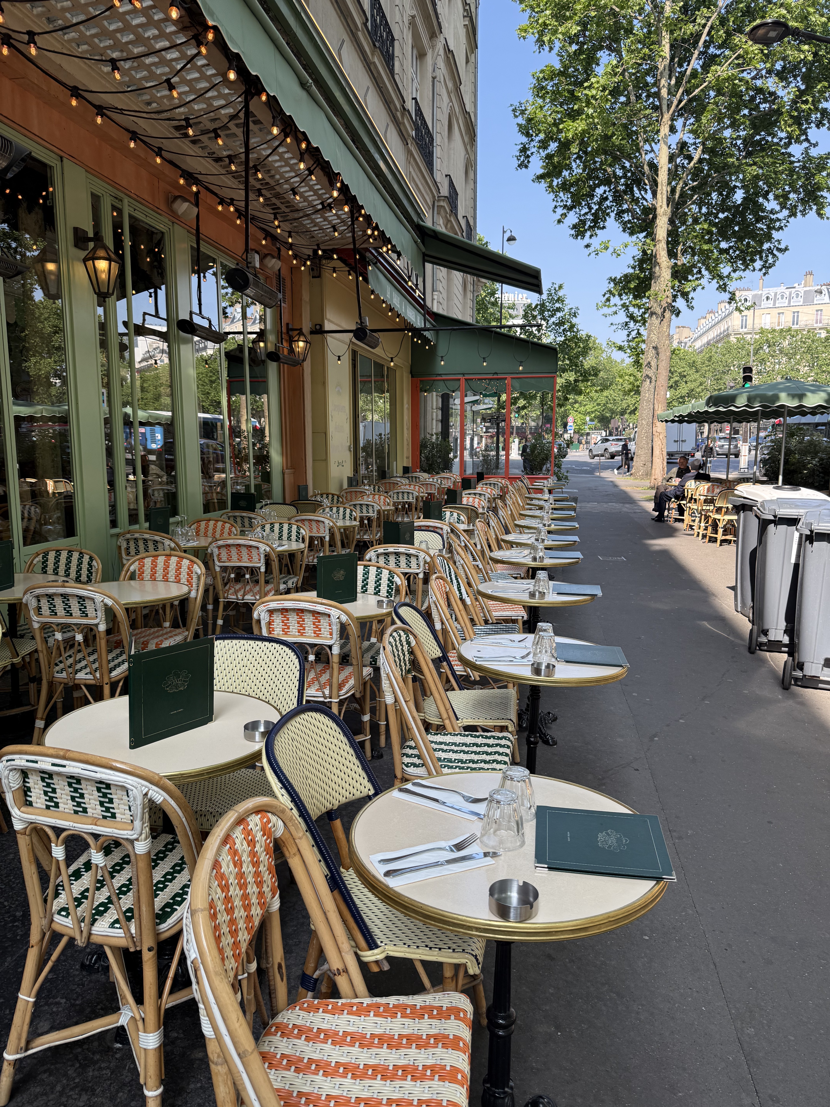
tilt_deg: -7.4
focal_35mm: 24
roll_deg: -0.1
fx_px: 767
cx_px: 415
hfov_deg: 56.8
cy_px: 554
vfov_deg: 71.6
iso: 100
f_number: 1.78
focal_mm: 6.76
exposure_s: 1/1174
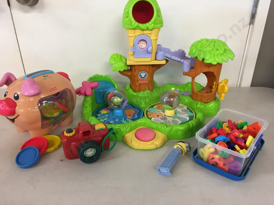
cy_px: 102
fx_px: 230
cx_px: 137
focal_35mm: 29
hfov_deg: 61.7
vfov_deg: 48.2
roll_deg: -0.4
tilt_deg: -26.0
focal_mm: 4.15
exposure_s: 1/17
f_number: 2.2
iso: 32
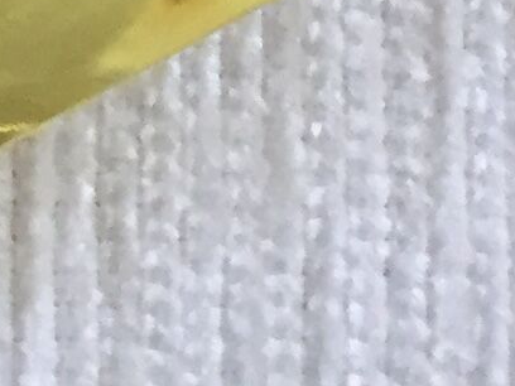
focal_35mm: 232
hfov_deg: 8.0
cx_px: -655
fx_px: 3452
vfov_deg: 5.6
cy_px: -1116
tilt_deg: -73.0
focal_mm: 4.15
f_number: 2.2
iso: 64
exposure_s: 1/33
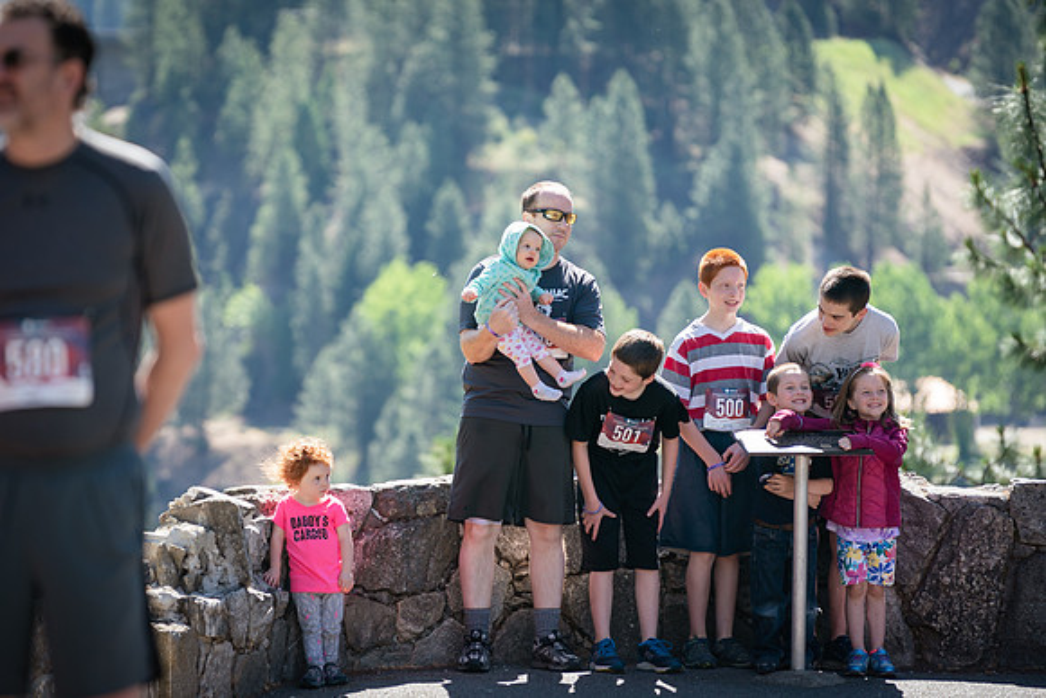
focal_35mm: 267
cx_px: 347
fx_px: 7773
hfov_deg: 7.7
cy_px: 325
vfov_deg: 5.1
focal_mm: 200
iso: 200
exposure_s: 1/500
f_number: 4
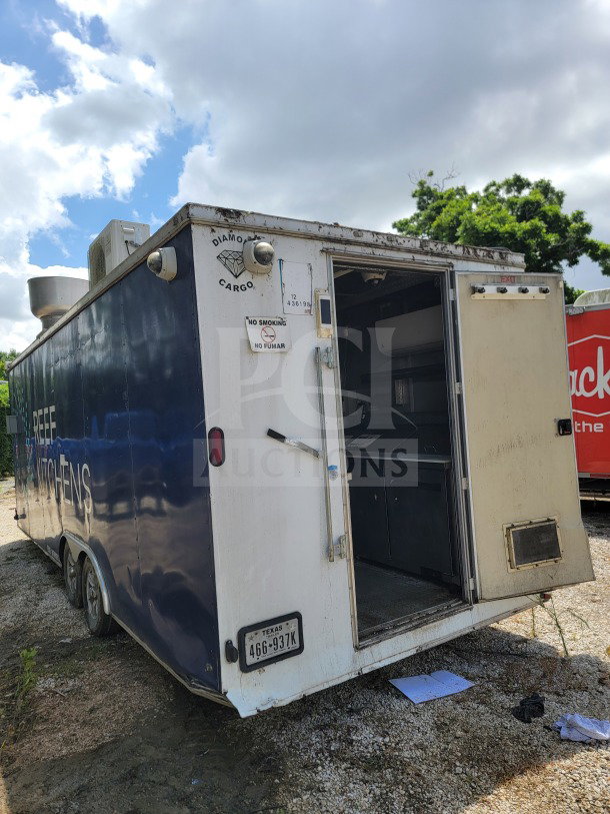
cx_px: 305
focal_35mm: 24
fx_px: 564
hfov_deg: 56.8
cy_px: 407
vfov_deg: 71.6
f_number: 1.8
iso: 16
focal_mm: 6.7
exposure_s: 1/779
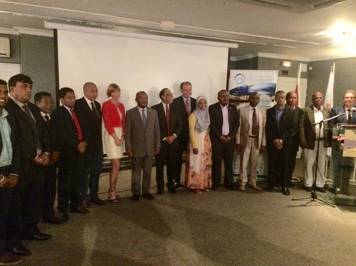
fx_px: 298
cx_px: 178
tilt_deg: -6.6
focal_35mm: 29
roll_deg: -2.0
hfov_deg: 61.7
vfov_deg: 48.2
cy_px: 133
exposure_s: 1/17
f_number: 2.2
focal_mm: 4.15
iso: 640
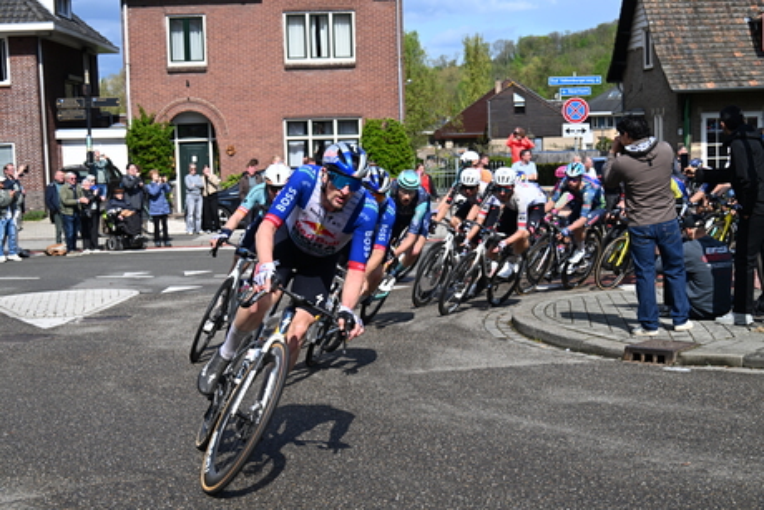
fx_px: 1231
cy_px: 255
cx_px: 382
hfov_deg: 34.5
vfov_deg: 23.4
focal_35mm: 58
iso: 100
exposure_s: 1/250
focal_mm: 58
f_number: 8
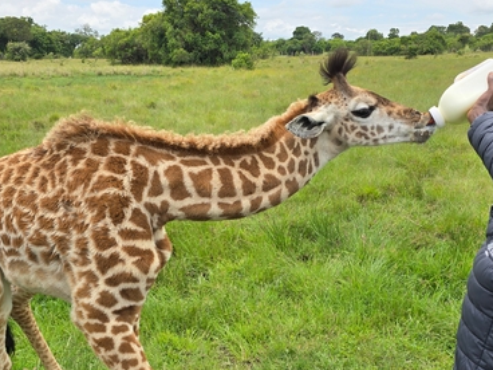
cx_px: 264
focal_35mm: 40
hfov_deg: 46.8
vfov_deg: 35.2
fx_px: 570
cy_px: 273
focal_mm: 6.3
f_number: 1.7
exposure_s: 1/536
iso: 12
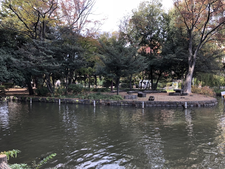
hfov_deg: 61.7
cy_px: 87
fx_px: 189
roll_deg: -0.1
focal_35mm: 29
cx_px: 111
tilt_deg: +0.2
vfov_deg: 48.2
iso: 20
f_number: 1.8
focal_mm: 3.99
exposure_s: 1/121
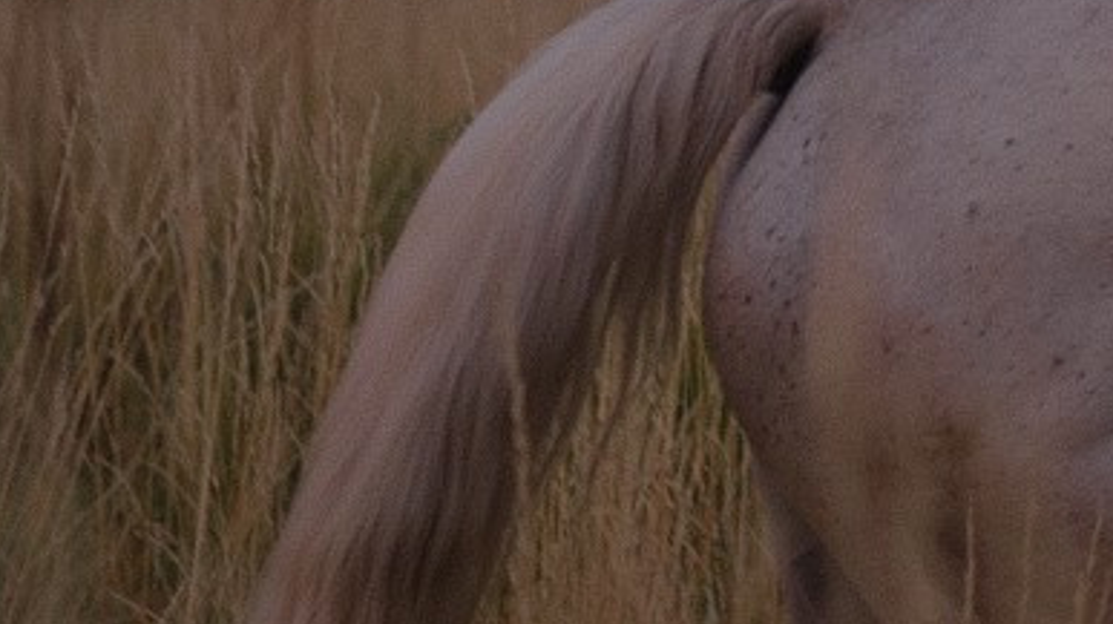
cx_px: 2978
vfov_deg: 4.6
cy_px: -1203
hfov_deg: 7.8
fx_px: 7402
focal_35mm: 251
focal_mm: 35
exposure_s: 1/2000
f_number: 1.4
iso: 125
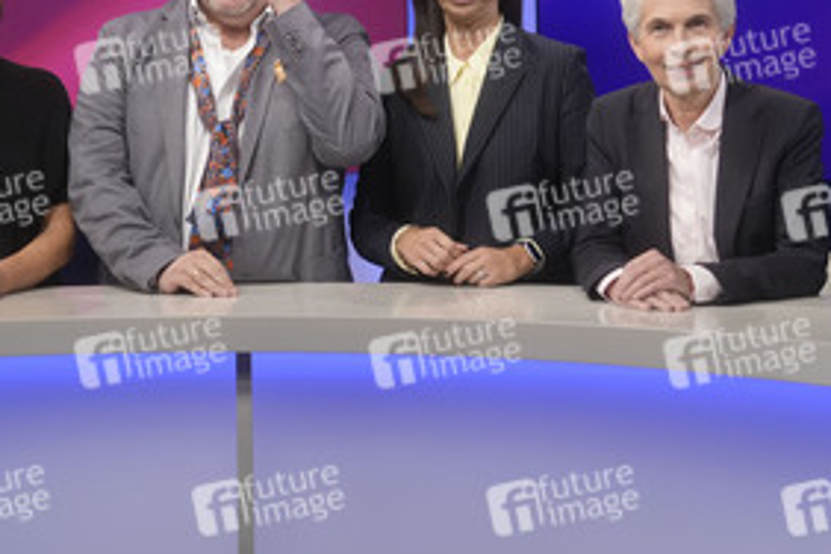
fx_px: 1662
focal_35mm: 72
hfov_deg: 27.6
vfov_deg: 18.8
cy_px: 133
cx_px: 190
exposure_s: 1/250
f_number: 2.2
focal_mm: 30
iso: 640
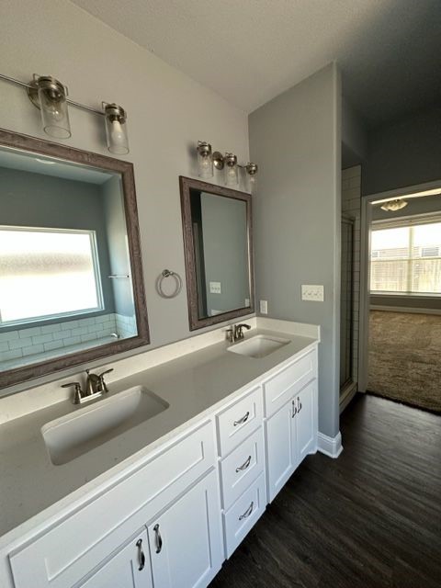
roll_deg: +4.0
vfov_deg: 102.1
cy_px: 294
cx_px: 220
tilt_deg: -7.2
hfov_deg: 85.7
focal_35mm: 14
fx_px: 238
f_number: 2.2
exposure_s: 1/99
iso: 250
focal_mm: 2.22
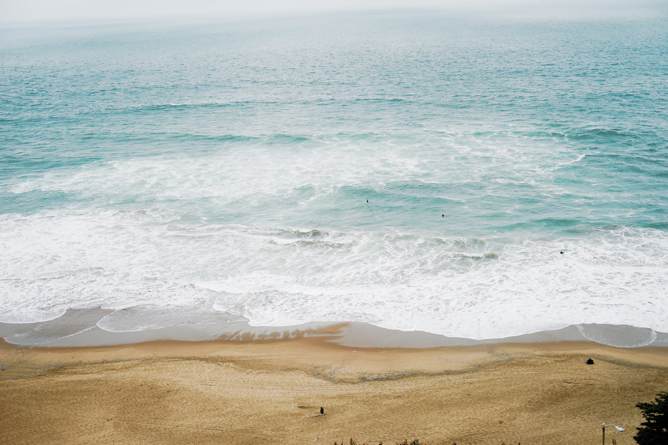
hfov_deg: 39.6
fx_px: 928
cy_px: 222
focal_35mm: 50
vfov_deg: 27.0
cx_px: 334
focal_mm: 50
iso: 100
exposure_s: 1/400
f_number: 4
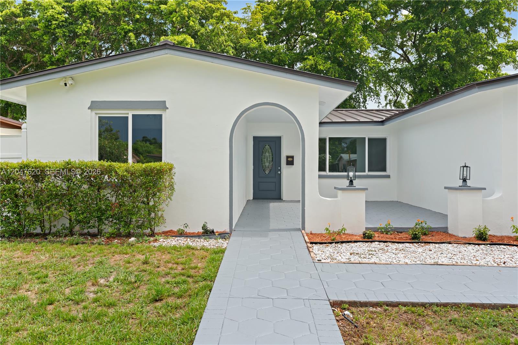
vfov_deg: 46.4
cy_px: 172
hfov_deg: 65.5
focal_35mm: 28
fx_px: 403
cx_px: 259
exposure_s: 1/40
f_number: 11
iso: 160
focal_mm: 28
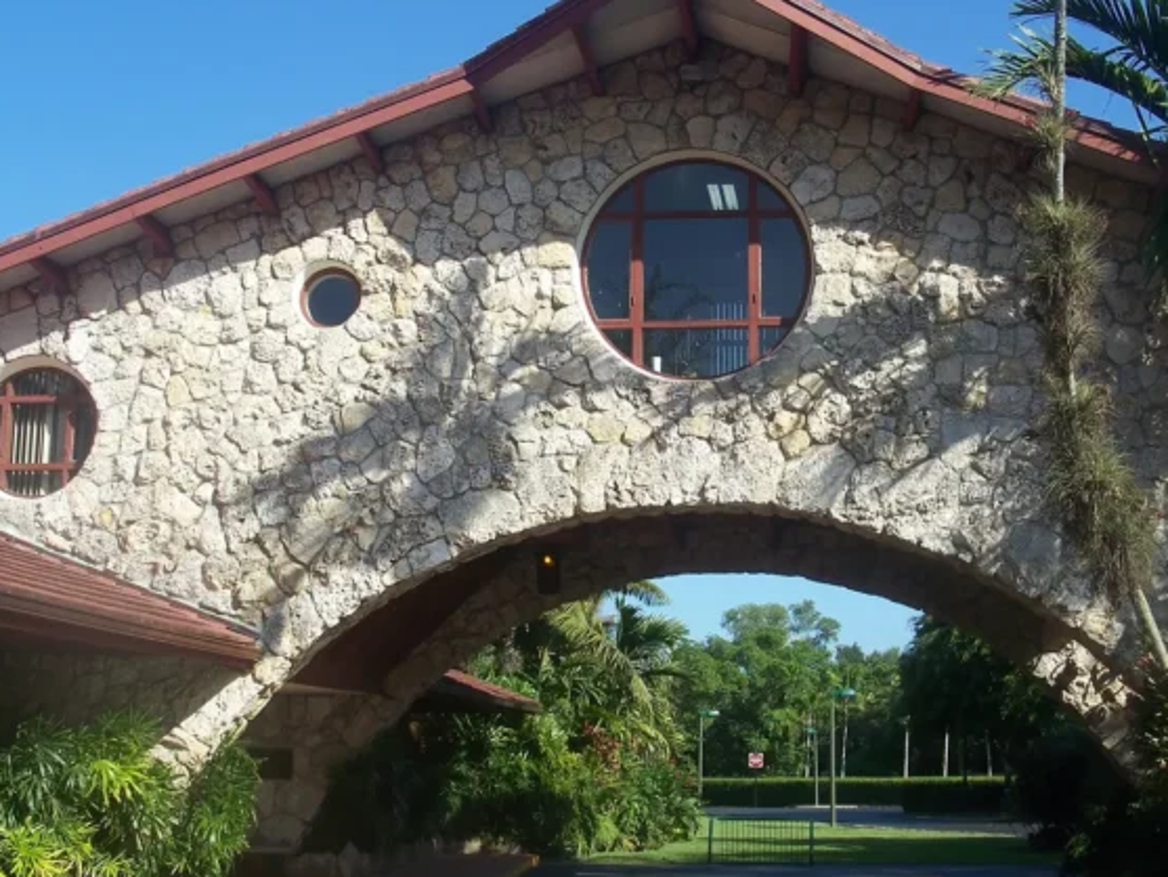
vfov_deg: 28.6
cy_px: 451
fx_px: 1721
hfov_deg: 37.5
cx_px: 631
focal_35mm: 51
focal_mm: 7.8
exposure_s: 1/400
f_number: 4
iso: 64
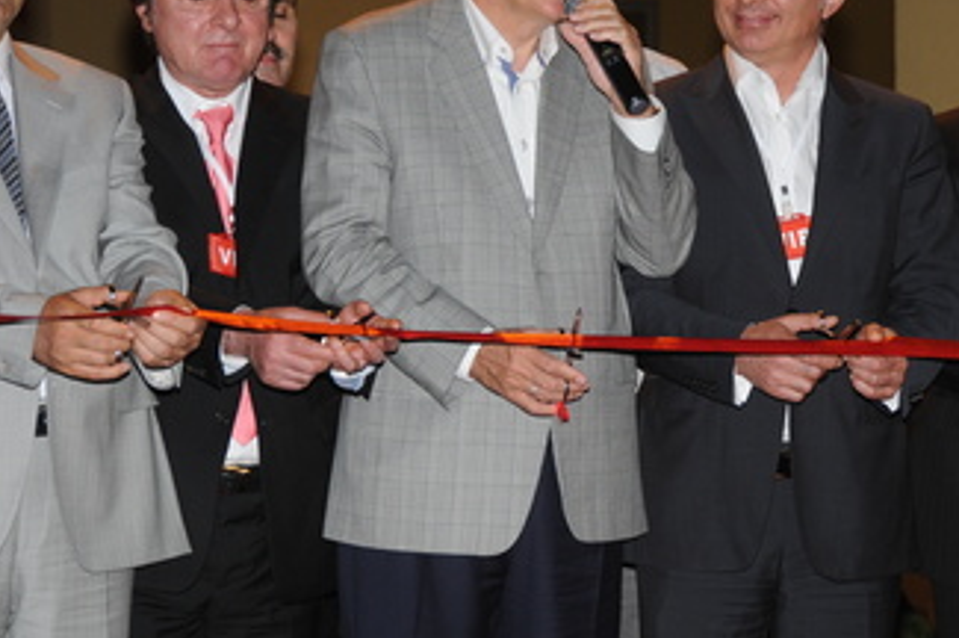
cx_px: 558
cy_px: 211
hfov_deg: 11.6
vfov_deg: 7.7
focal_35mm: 177
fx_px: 4710
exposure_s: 1/60
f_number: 5.6
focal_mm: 80
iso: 400
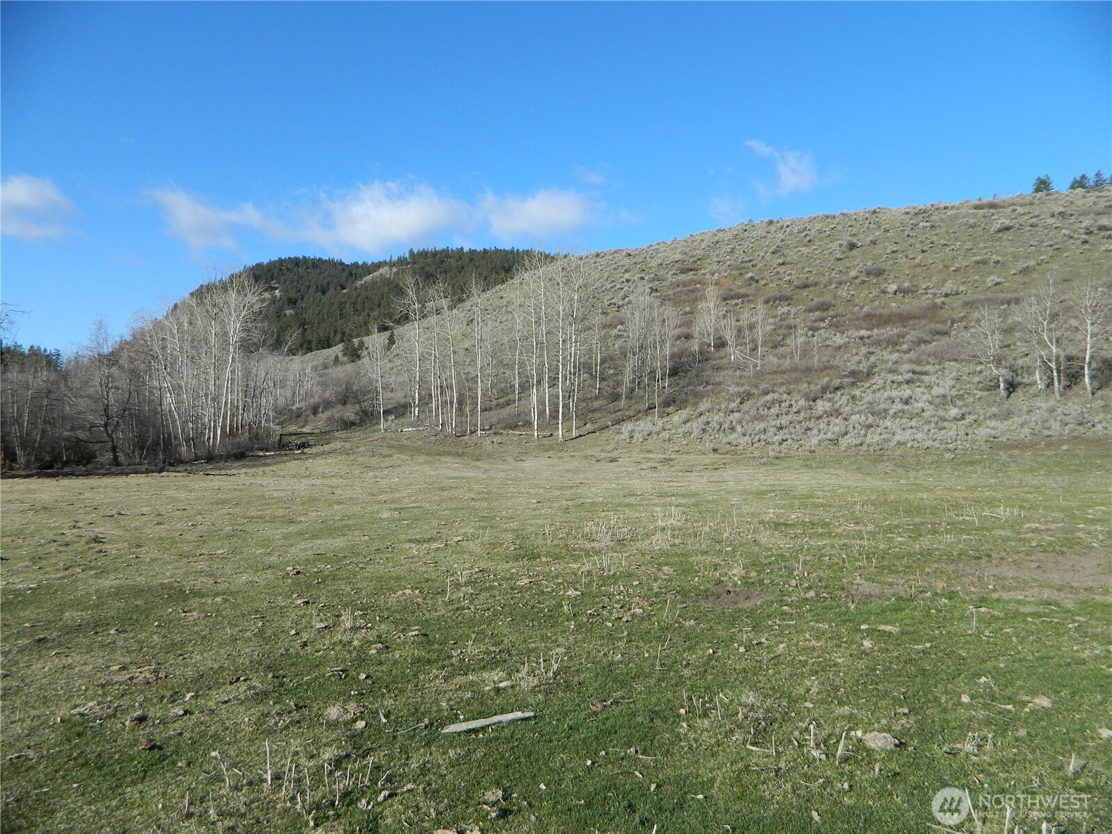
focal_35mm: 25
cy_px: 417
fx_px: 803
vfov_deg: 54.9
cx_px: 556
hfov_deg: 69.4
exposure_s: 1/800
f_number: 3.1
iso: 80
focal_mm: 4.5
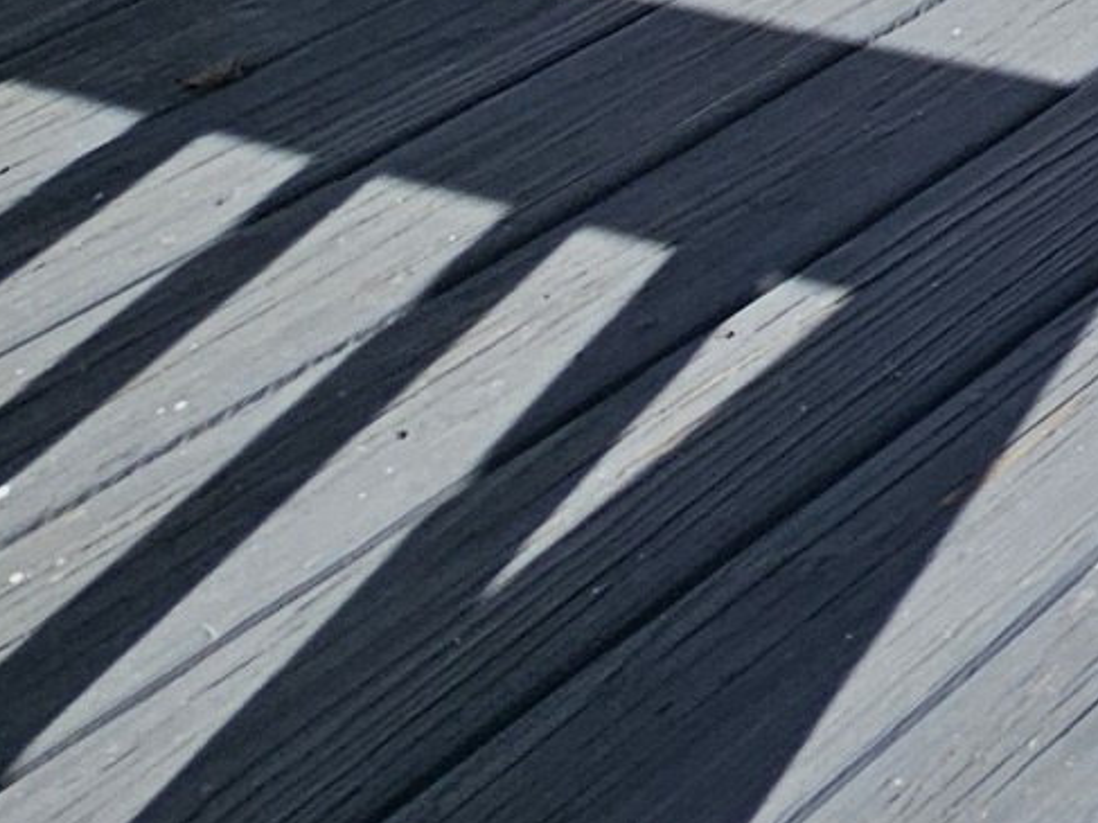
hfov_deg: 15.7
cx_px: 2480
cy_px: -1039
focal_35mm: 82
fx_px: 2600
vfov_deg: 13.8
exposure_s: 1/2456
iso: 50
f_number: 2.2
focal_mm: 2.2
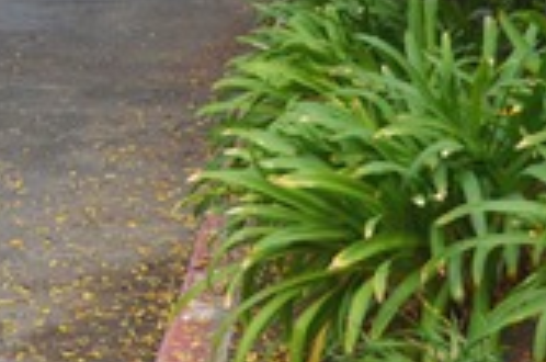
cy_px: -313
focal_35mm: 185
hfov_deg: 11.0
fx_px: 2800
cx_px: -82
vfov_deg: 7.2
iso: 200
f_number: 8
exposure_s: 1/250
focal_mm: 32
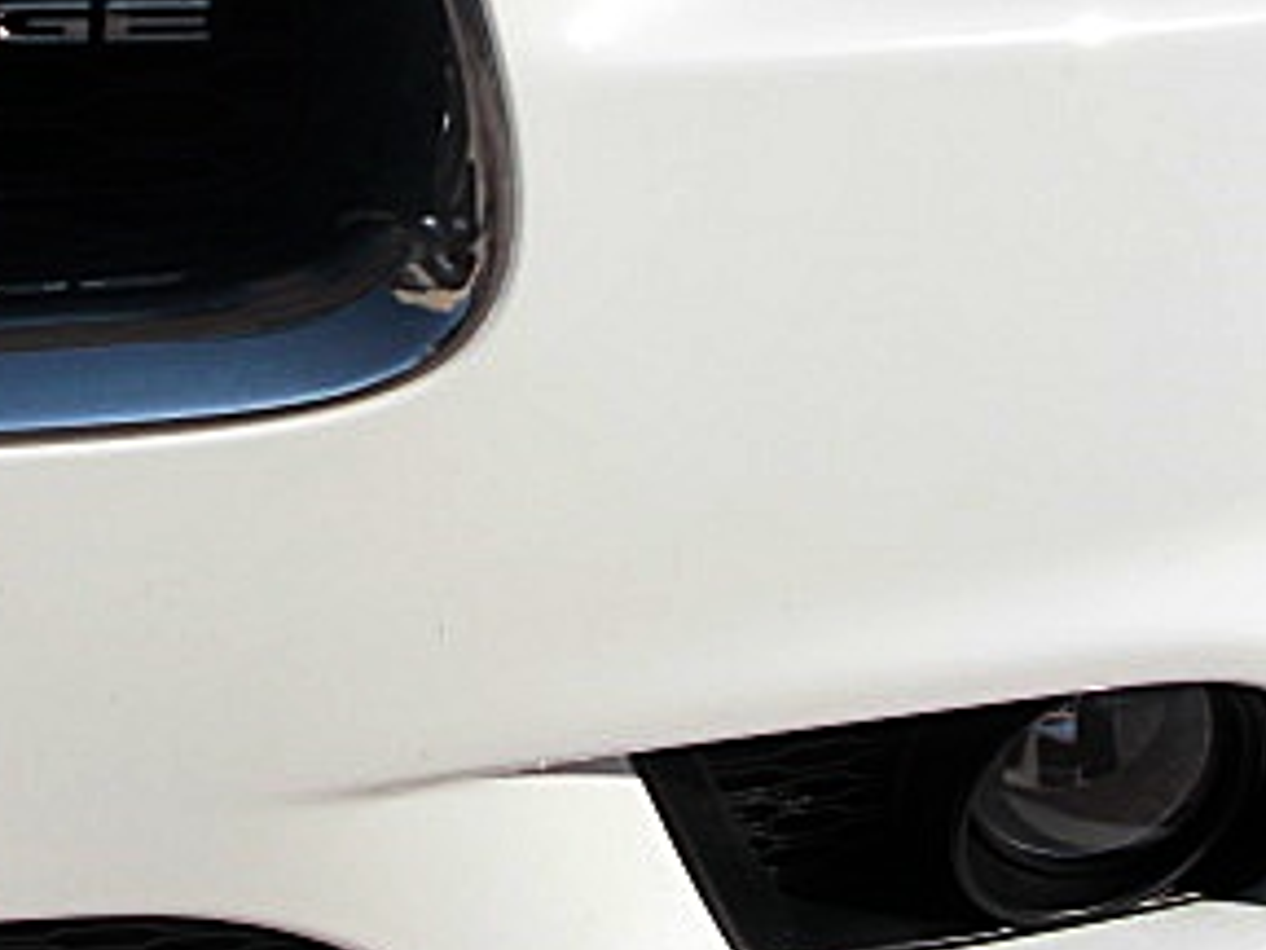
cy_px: 158
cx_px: 286
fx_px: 2926
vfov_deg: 18.2
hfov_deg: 24.1
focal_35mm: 80
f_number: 7.9
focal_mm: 6.3
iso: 50
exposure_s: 1/200
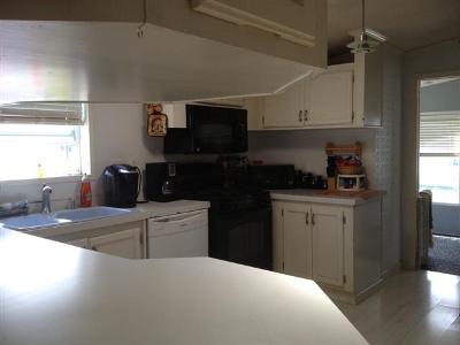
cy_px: 172
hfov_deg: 52.6
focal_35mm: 35
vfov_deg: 40.7
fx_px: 465
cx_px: 230
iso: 80
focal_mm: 4.28
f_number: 2.4
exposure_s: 1/120
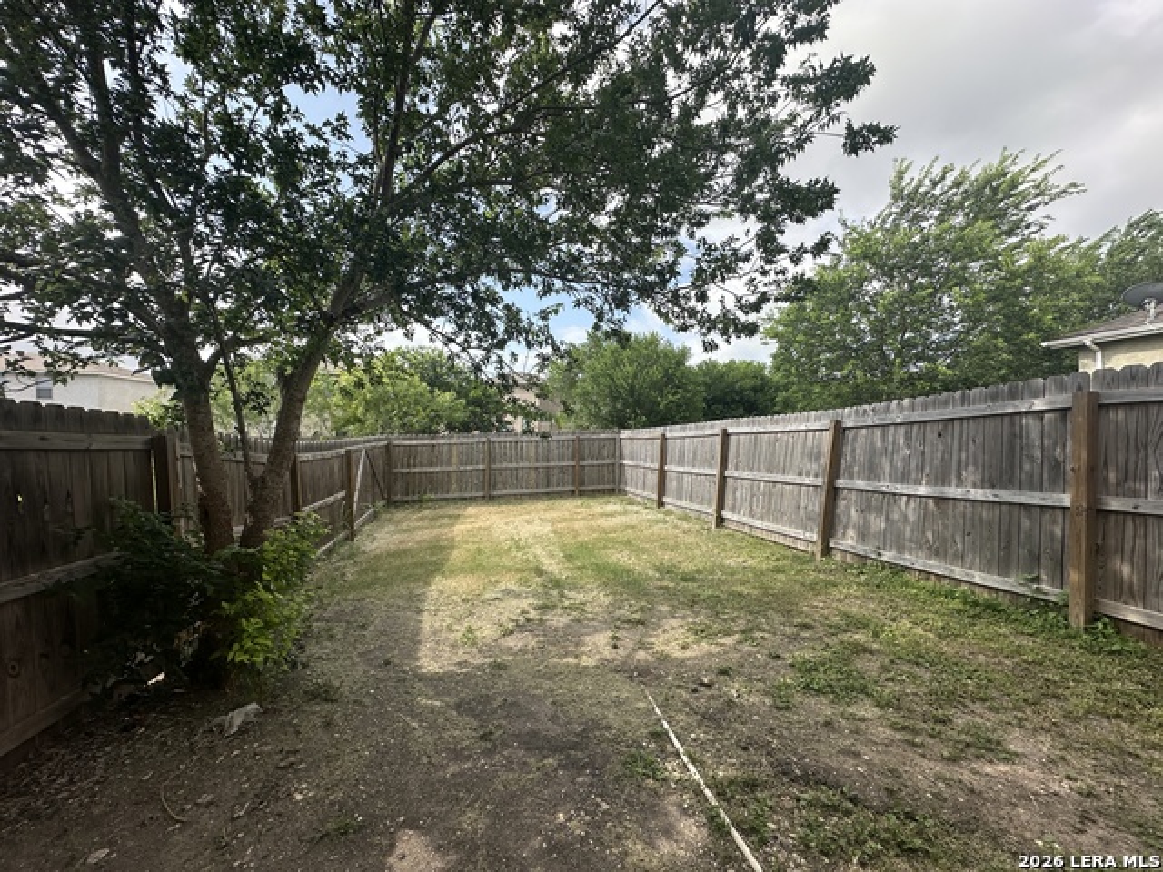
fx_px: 470
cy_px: 436
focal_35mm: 14
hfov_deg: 102.1
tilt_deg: -0.5
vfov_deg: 85.7
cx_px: 582
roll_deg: -1.1
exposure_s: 1/1276
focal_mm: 2.22
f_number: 2.2
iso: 50
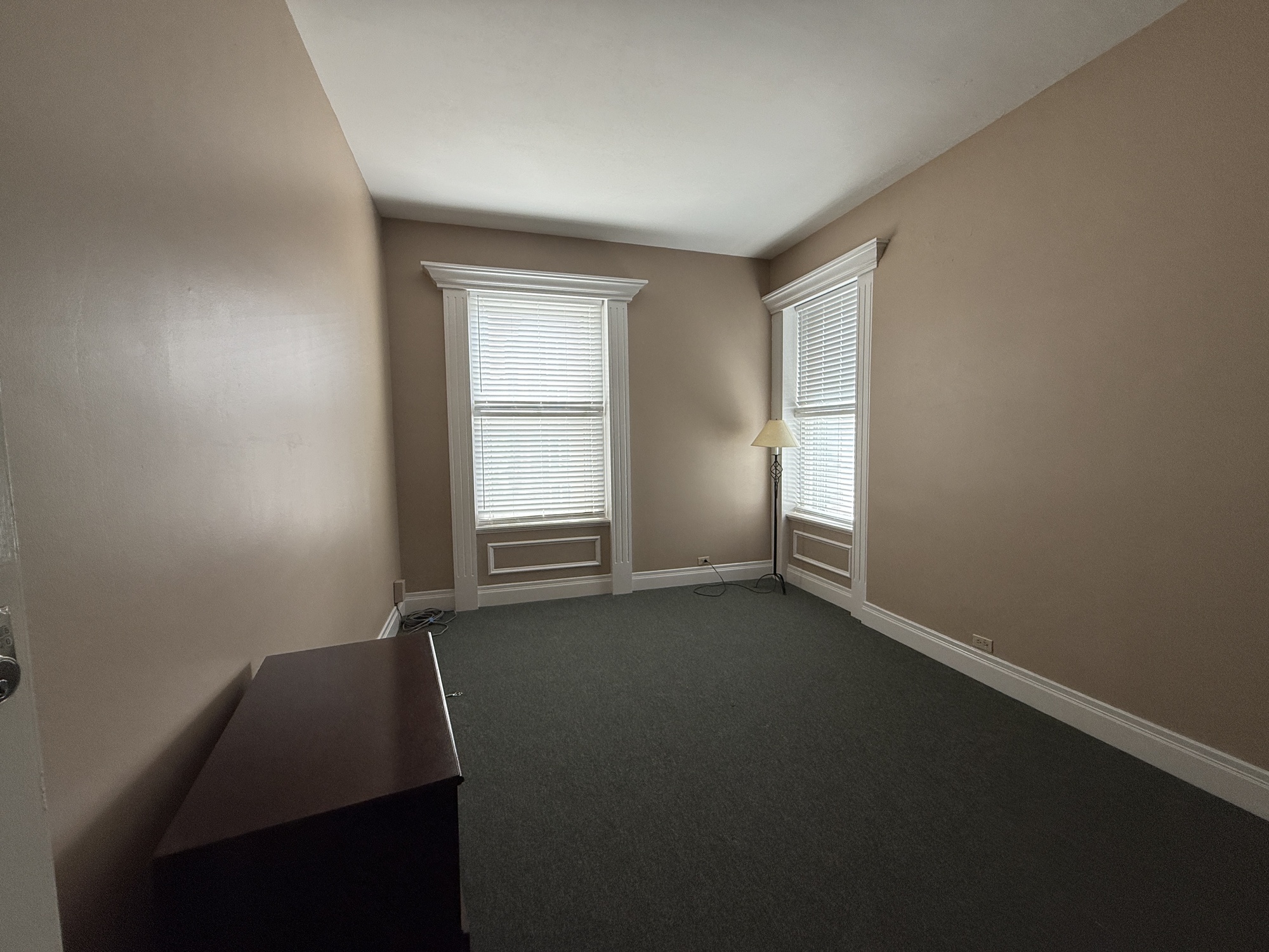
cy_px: 476
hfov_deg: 102.1
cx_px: 634
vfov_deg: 85.7
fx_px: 513
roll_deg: +1.0
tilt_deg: -4.5
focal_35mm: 14
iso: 100
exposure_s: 1/99
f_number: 2.2
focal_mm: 2.22
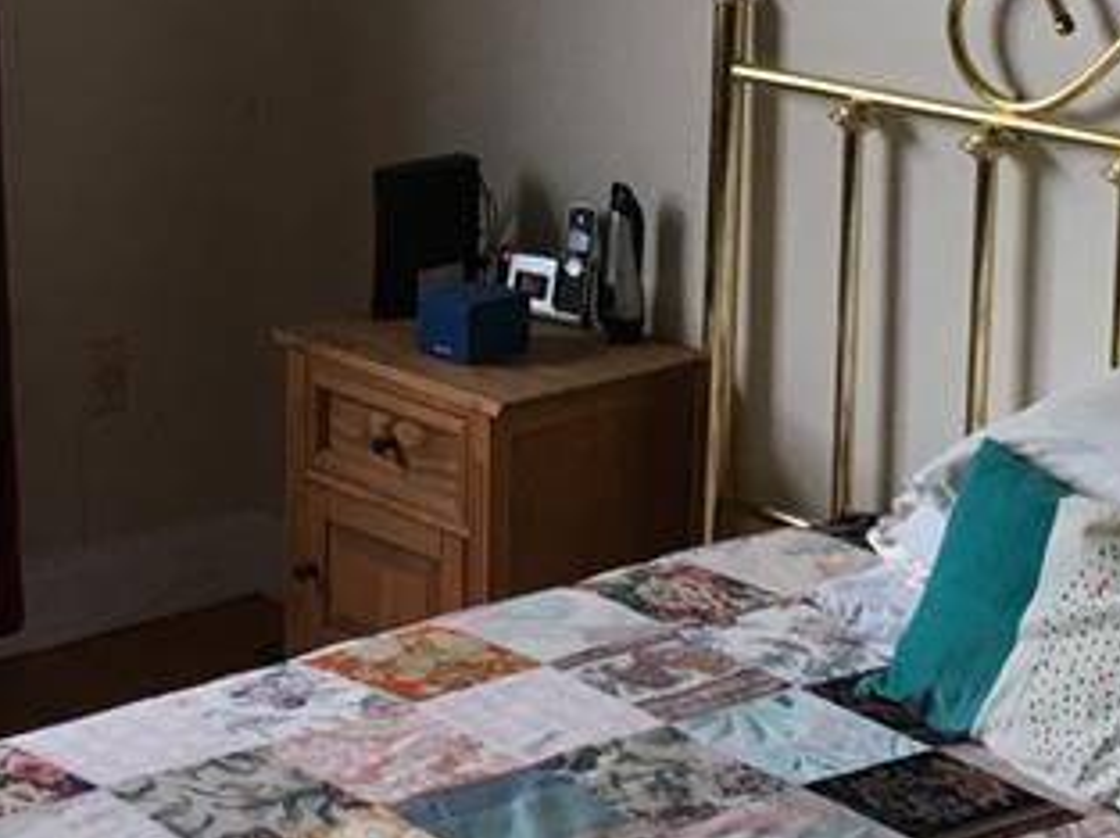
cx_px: 254
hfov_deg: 20.5
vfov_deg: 15.1
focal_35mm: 95
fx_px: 3070
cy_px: -75
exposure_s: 1/30
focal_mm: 4.15
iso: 32
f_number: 2.2
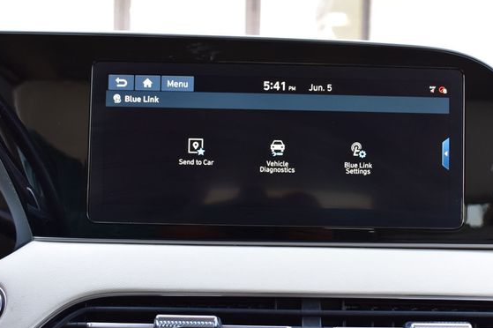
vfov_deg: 24.6
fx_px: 753
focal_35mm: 55
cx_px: 275
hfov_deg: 36.2
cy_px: 181
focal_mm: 32
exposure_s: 1/20
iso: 400
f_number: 6.3
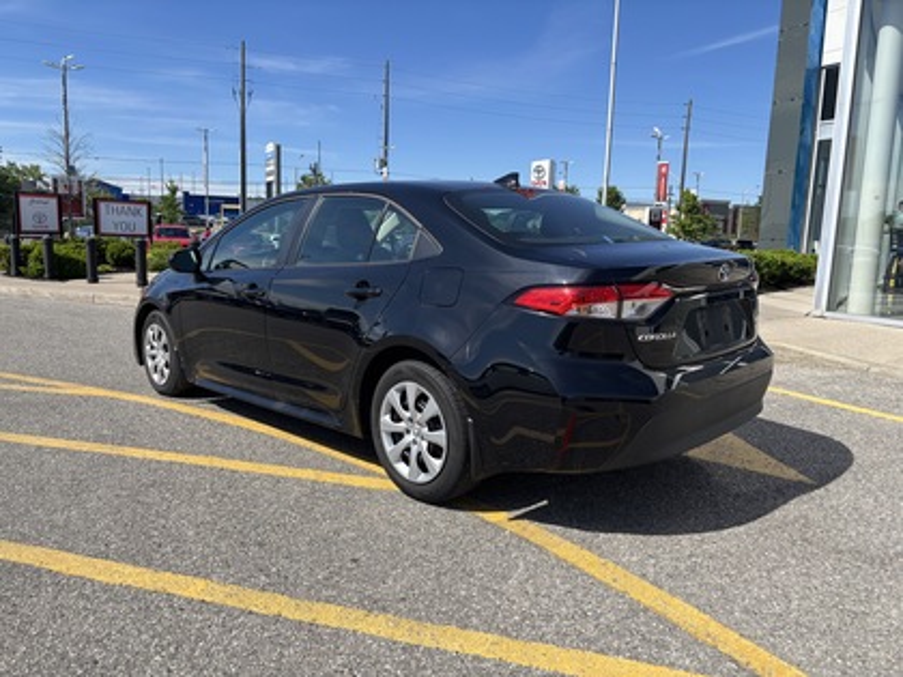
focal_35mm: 26
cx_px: 452
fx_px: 678
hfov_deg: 67.3
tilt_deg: -8.7
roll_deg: -2.3
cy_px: 338
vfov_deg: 53.1
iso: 50
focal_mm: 5.96
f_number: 1.6
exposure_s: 1/3021
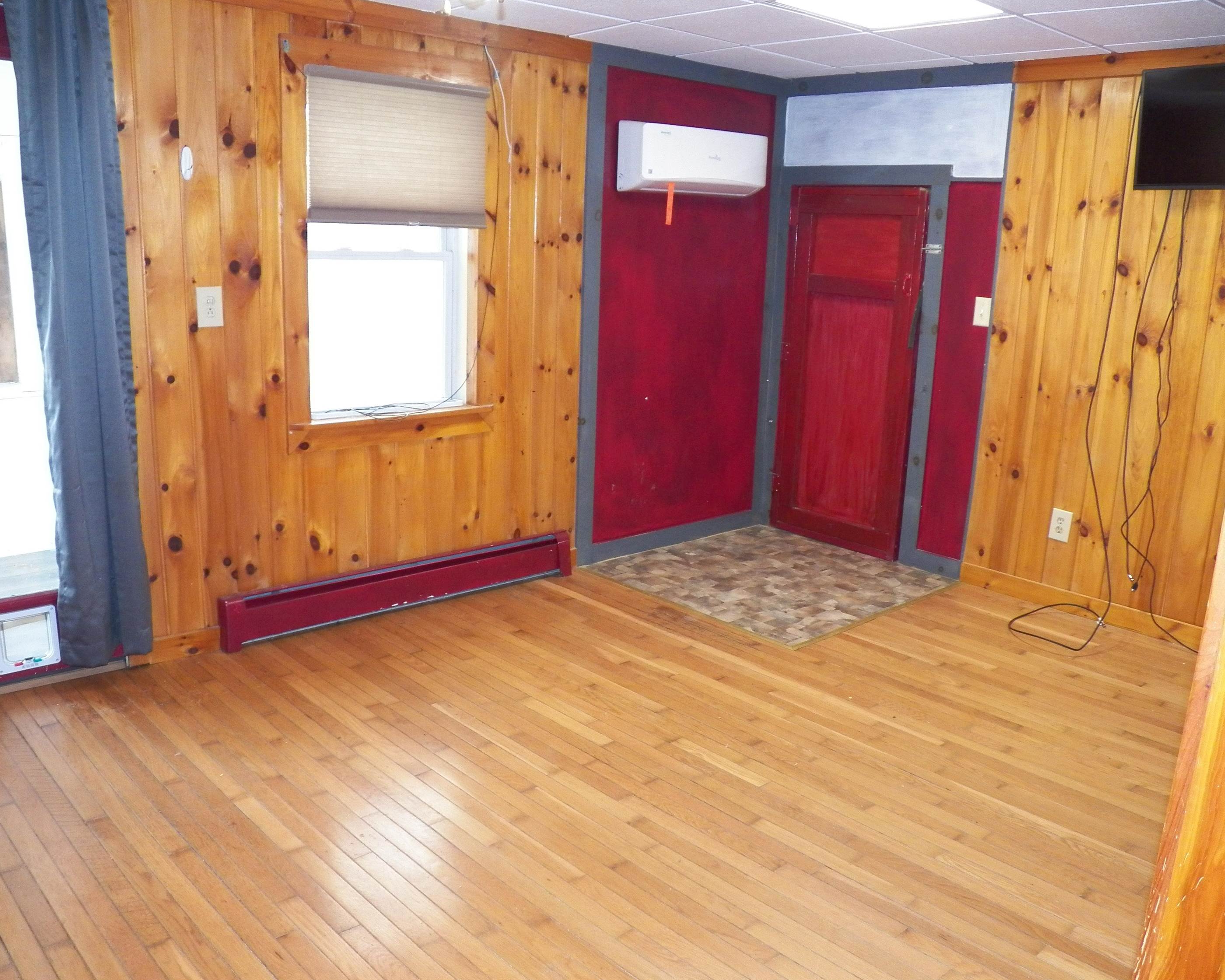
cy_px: 502
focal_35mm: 30
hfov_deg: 58.8
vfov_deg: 48.5
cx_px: 637
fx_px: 1088
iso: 250
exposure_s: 1/30
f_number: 2.8
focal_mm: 4.9
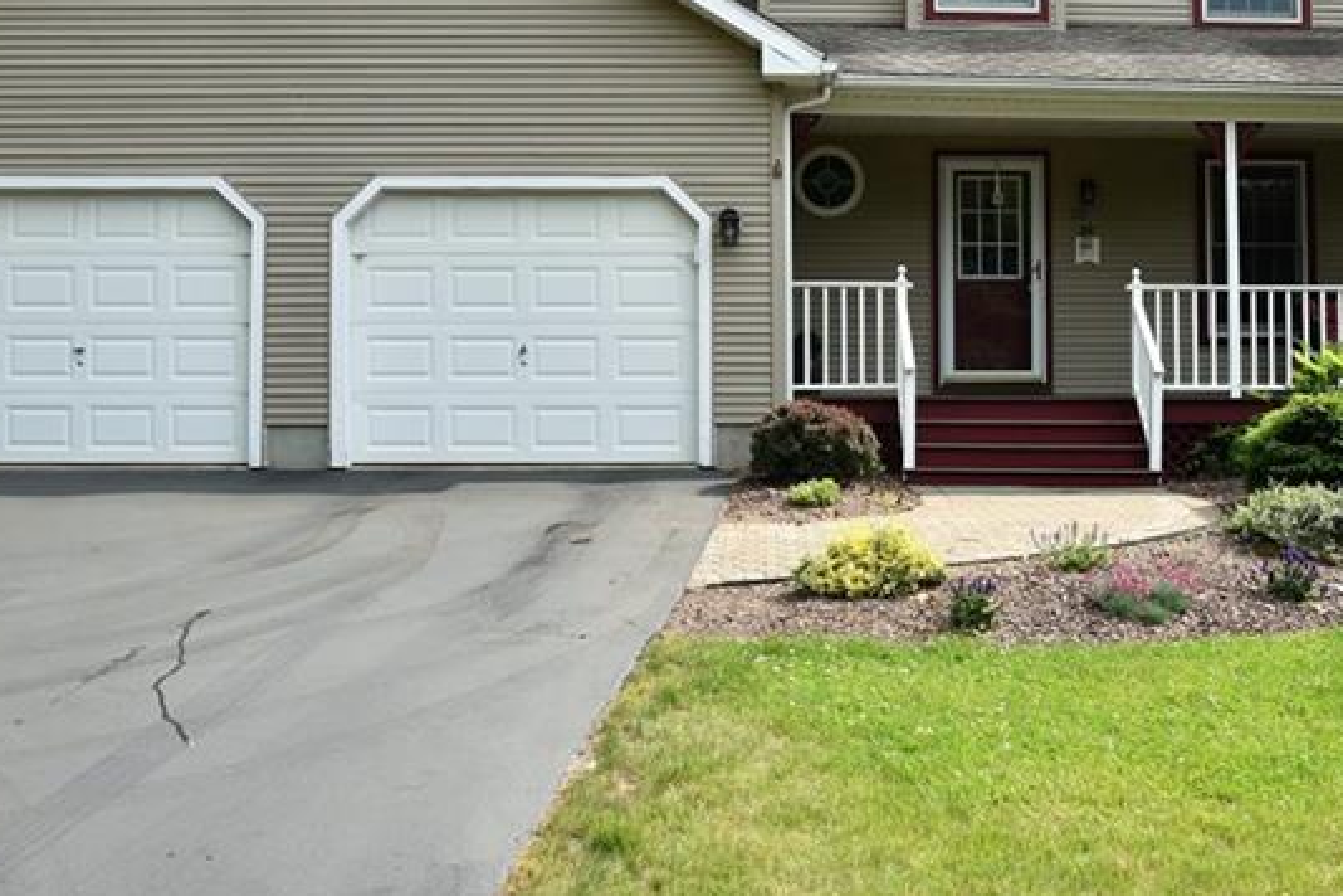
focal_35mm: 46
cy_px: 273
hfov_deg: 42.2
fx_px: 1716
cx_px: 890
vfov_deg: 29.0
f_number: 11
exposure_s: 1/500
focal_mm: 24
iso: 800
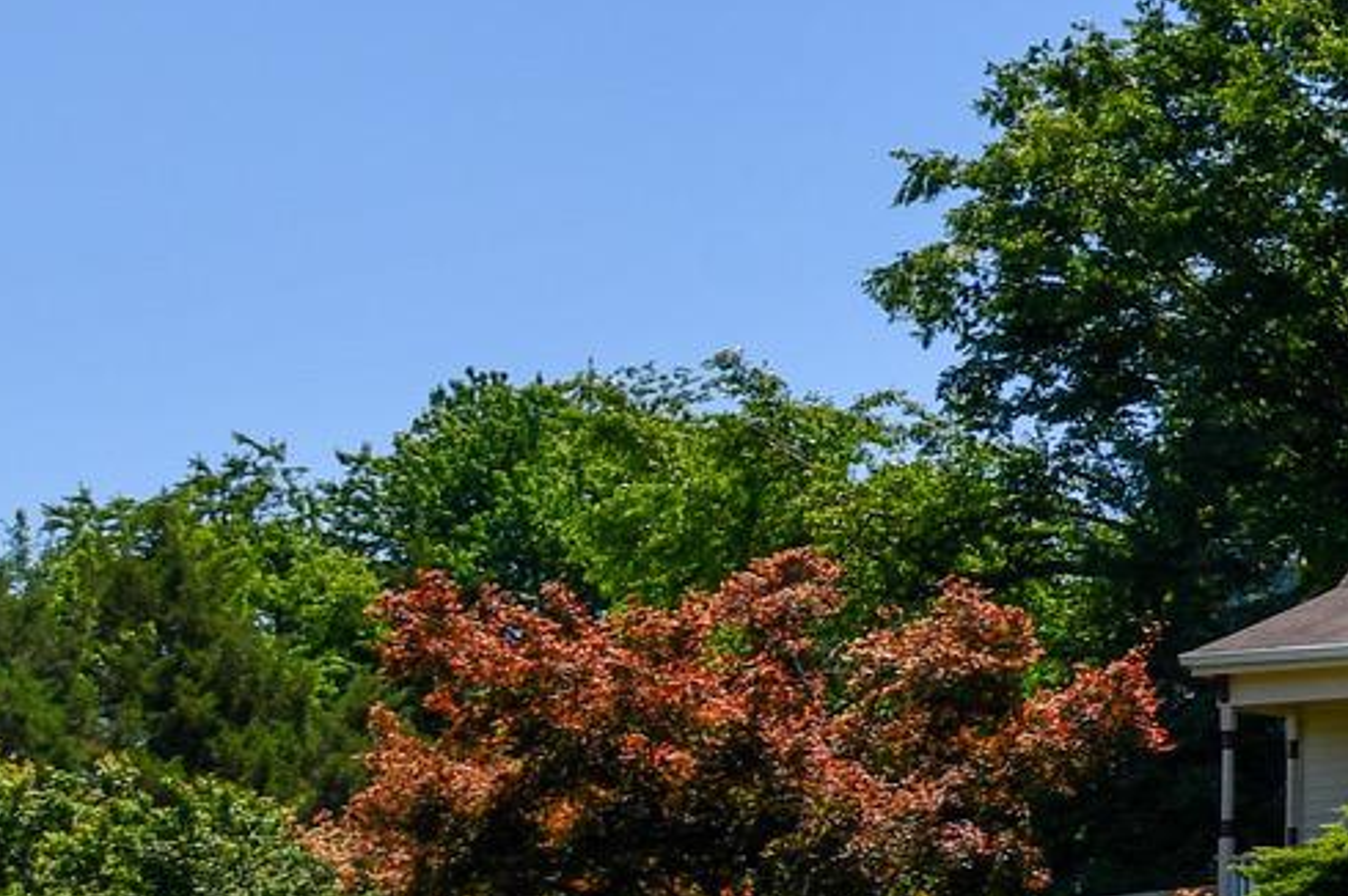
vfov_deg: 9.9
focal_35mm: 138
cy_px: 502
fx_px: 5164
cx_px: 2520
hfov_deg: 13.2
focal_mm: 22
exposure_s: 1/320
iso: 100
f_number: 9
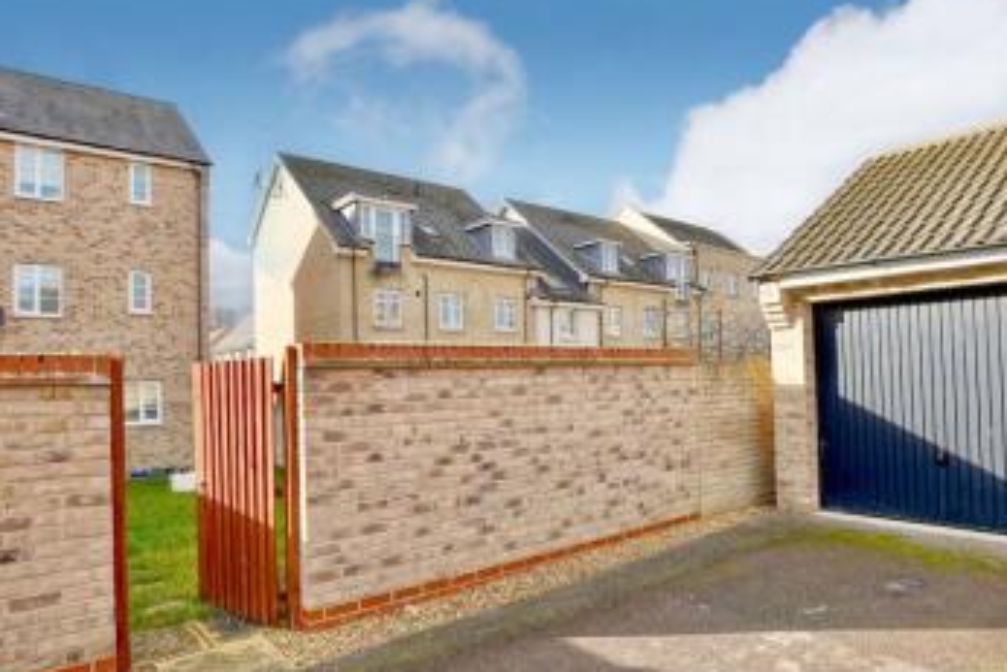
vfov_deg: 57.2
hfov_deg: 78.6
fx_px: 616
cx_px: 498
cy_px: 371
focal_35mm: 22
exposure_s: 1/160
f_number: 6.3
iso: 250
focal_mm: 16
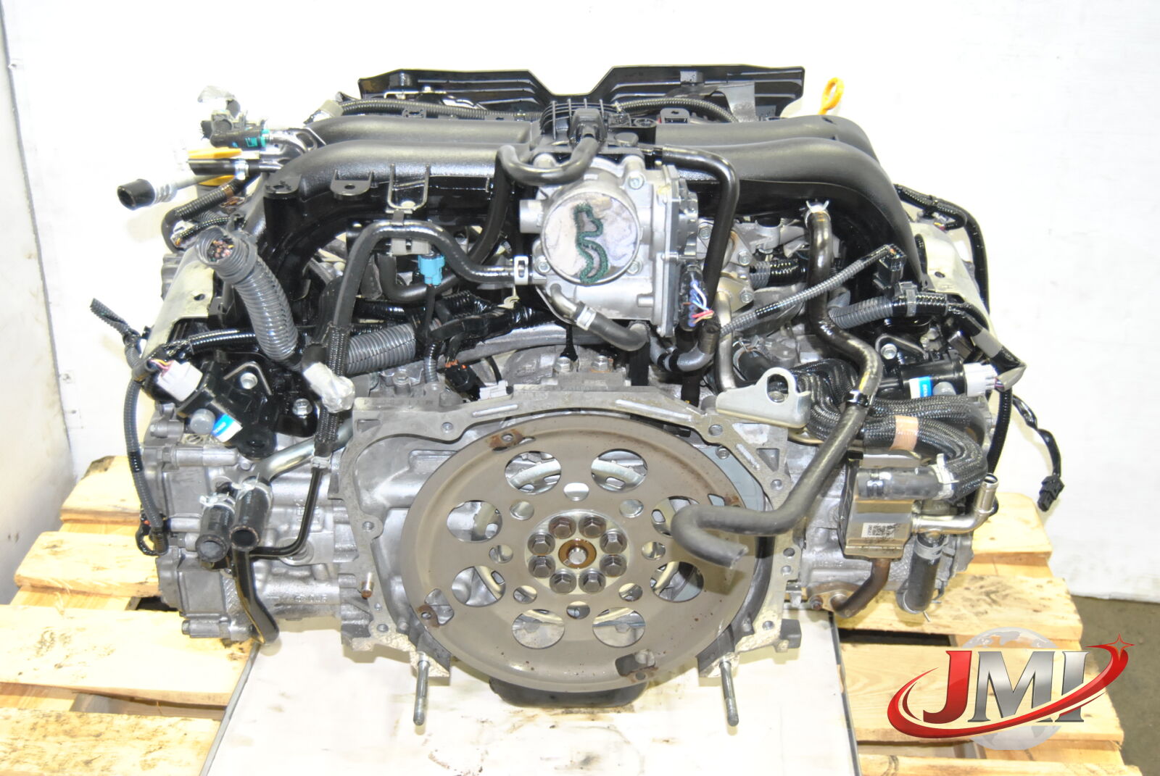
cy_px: 388
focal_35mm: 46
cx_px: 580
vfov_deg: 29.0
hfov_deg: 42.3
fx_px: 1500
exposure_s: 1/60
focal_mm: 31
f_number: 5
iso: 800
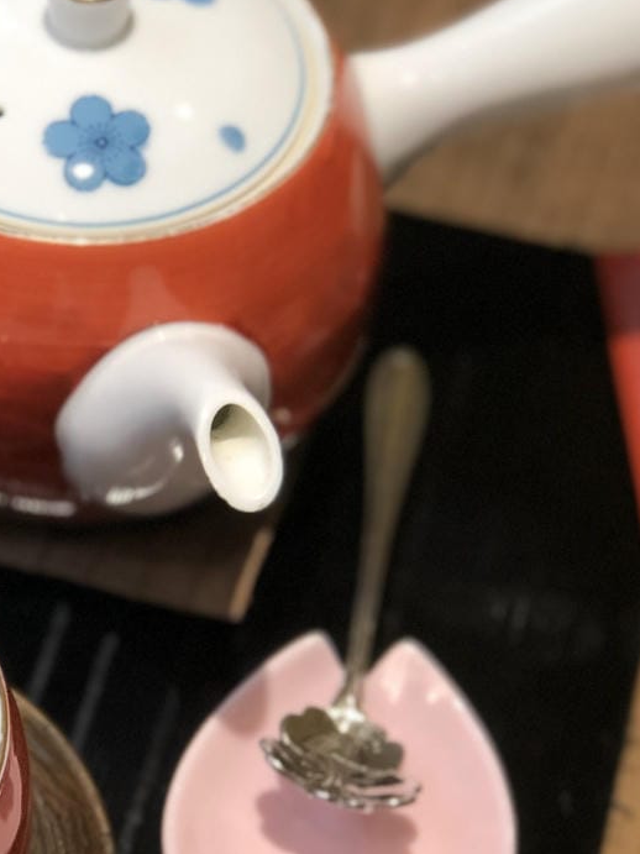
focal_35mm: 132
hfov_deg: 11.1
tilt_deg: -53.0
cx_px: -2
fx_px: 3255
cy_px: 562
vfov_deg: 14.9
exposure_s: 1/30
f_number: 2.8
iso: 40
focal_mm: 6.6
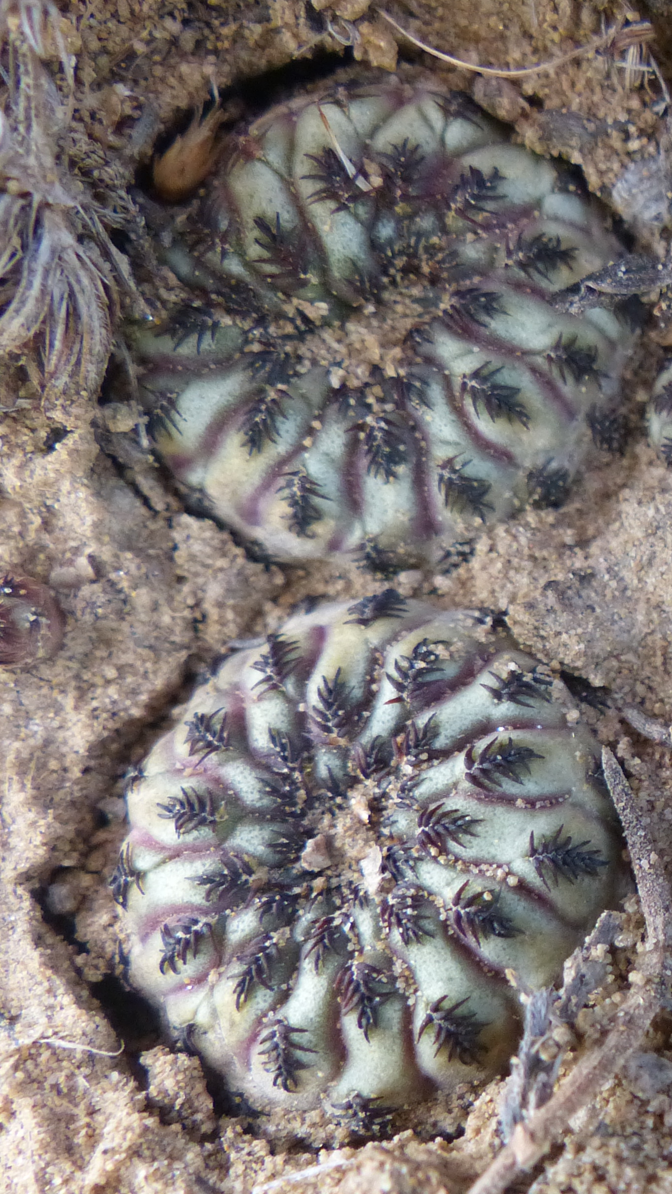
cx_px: 856
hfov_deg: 23.6
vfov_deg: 45.4
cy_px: 673
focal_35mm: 45
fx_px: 1425
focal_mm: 4.5
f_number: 2.8
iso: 400
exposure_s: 1/100
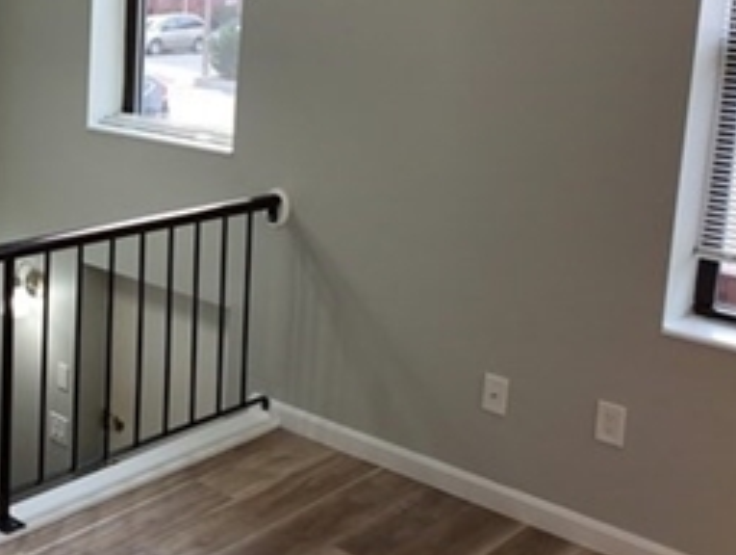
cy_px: 146
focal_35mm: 52
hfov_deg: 34.7
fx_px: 1107
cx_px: 74
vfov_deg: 27.7
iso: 80
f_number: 2.4
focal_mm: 4.3
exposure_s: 1/120
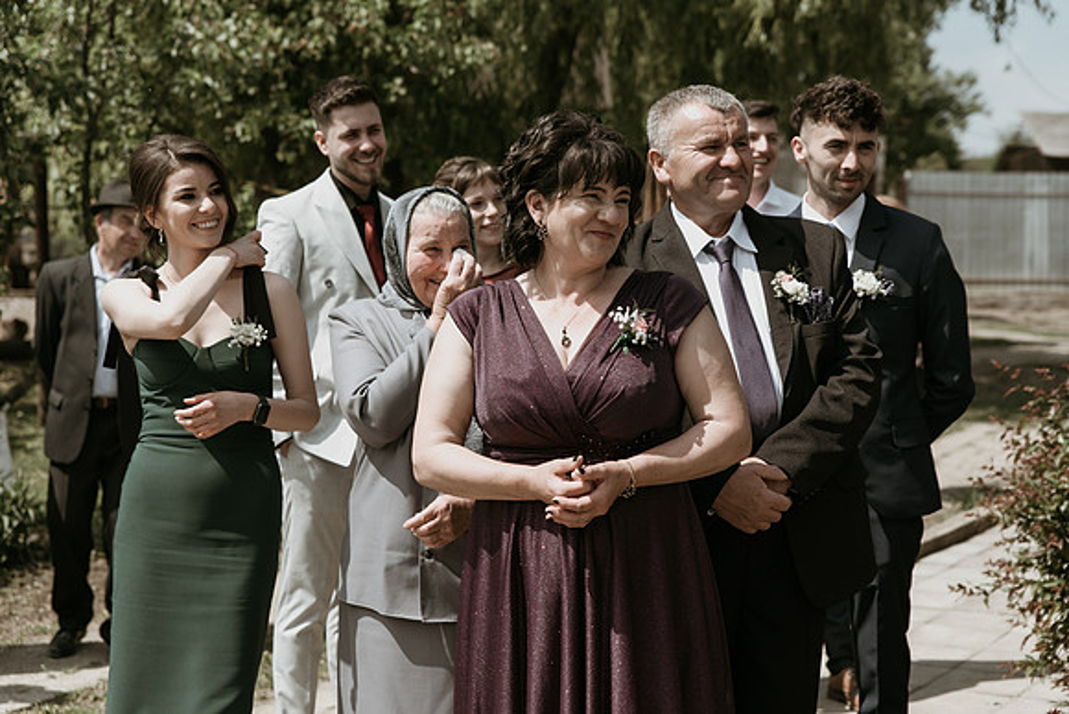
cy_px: 357
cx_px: 534
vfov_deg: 19.5
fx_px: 2079
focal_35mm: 70
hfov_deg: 28.8
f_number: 4
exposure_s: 1/1600
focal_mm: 70
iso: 200
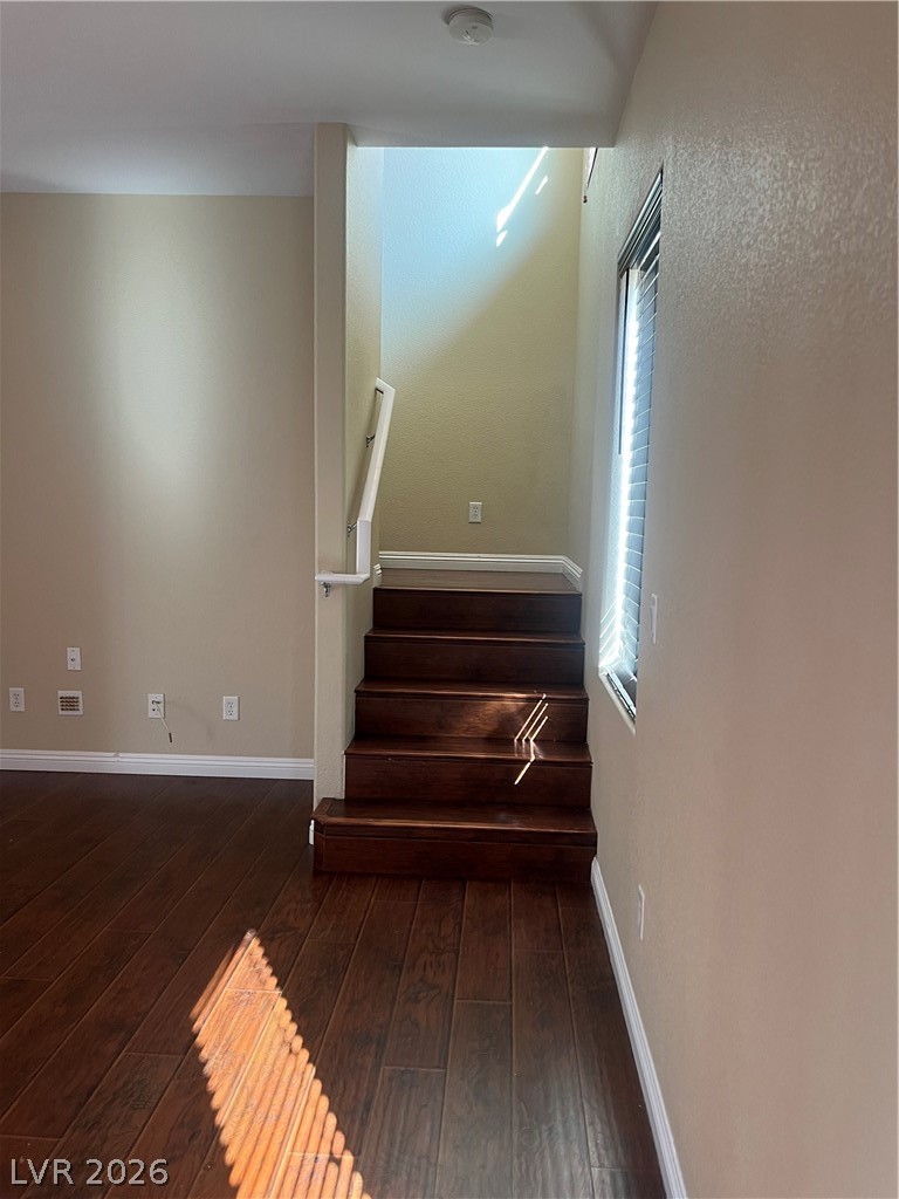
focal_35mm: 26
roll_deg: -1.0
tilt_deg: -7.6
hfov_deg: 53.1
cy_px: 600
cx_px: 450
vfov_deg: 67.3
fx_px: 900
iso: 80
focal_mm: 5.7
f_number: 1.5
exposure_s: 1/60
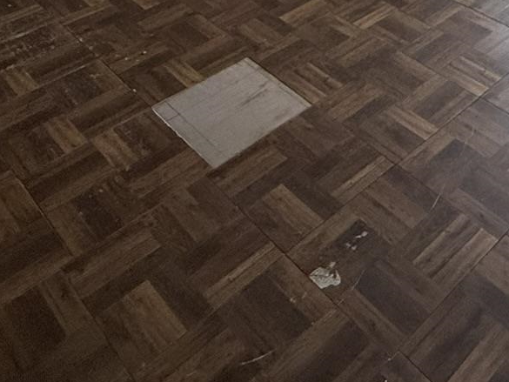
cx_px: 472
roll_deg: +0.1
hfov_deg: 36.2
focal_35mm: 49
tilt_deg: -7.9
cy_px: -281
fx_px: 721
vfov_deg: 21.3
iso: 64
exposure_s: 1/112
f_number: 2.2
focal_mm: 2.22
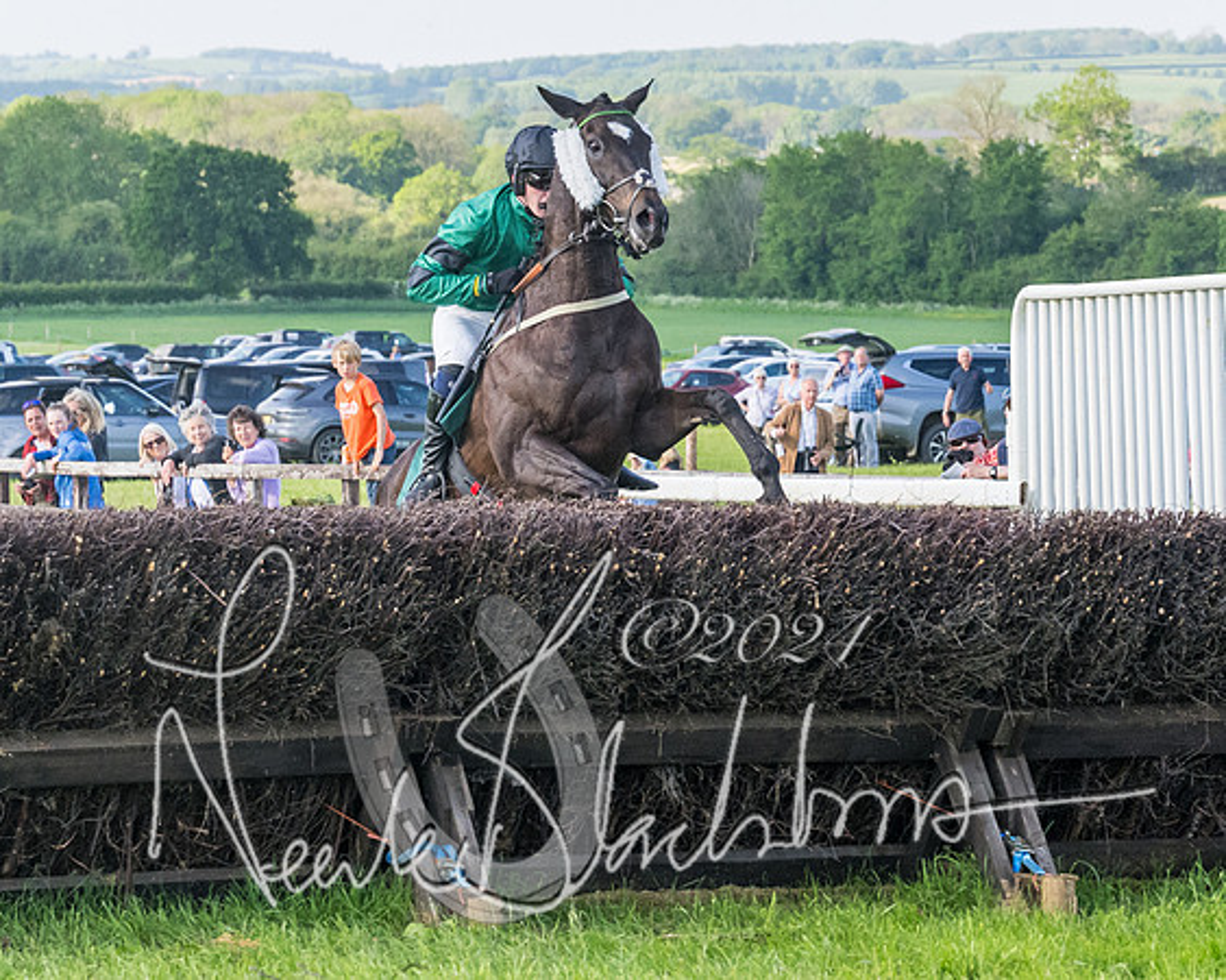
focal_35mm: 188
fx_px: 6812
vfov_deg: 8.2
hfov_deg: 10.3
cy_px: 483
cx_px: 572
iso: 800
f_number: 4
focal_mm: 72
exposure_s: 1/3200
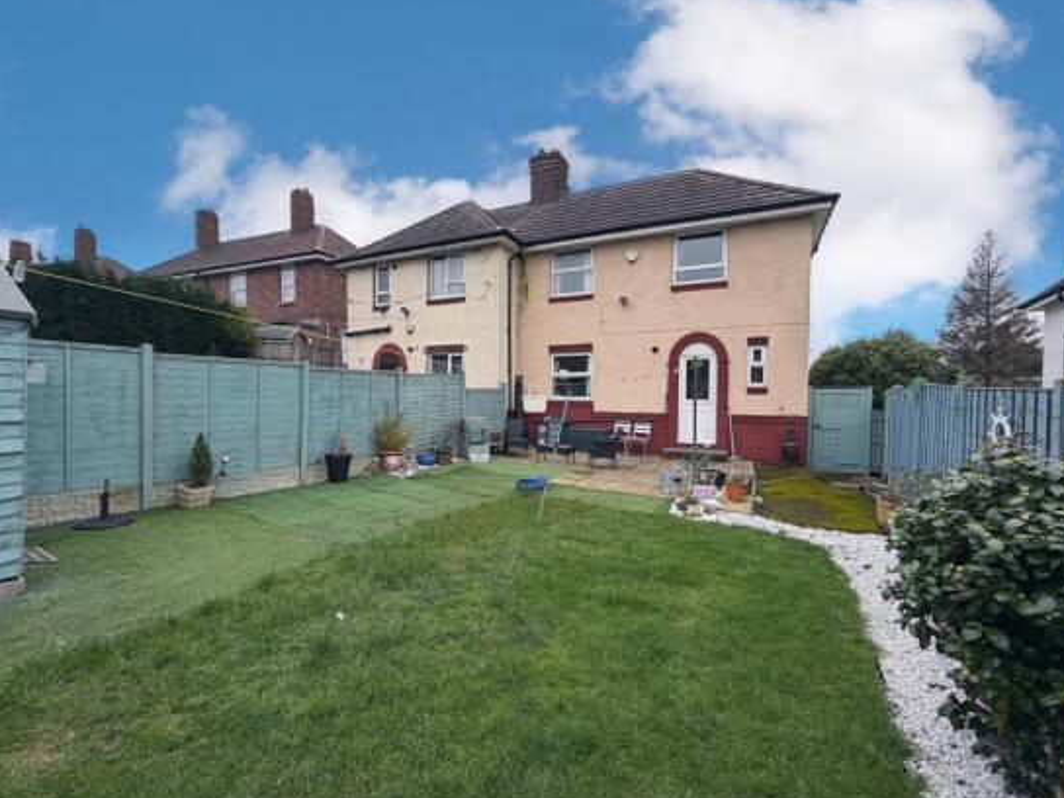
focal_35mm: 15
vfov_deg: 81.7
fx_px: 461
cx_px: 535
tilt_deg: -3.0
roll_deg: -0.7
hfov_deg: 98.2
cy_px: 406
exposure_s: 1/502
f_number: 2.2
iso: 64
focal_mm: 2.22
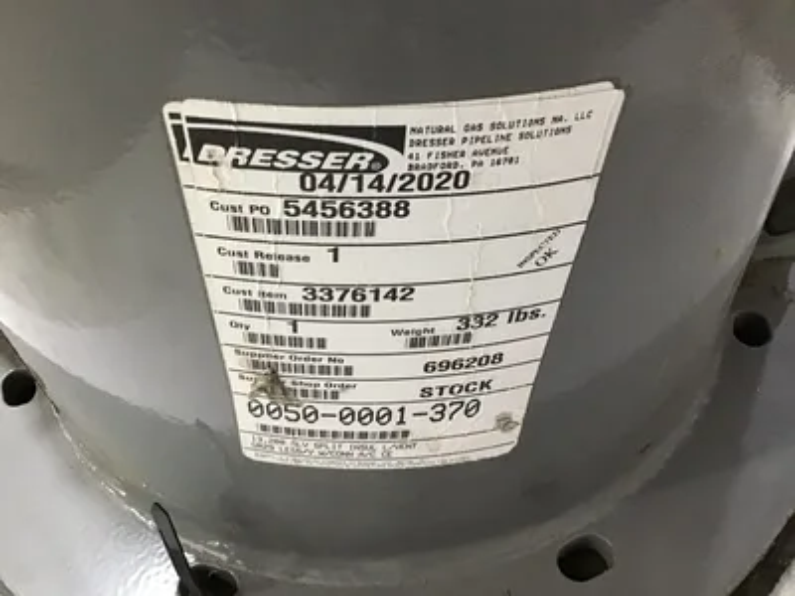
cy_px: 298
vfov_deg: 45.4
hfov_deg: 58.4
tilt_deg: -49.4
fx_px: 712
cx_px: 398
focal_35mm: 31
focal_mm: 3.3
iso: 200
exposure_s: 1/20
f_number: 2.4
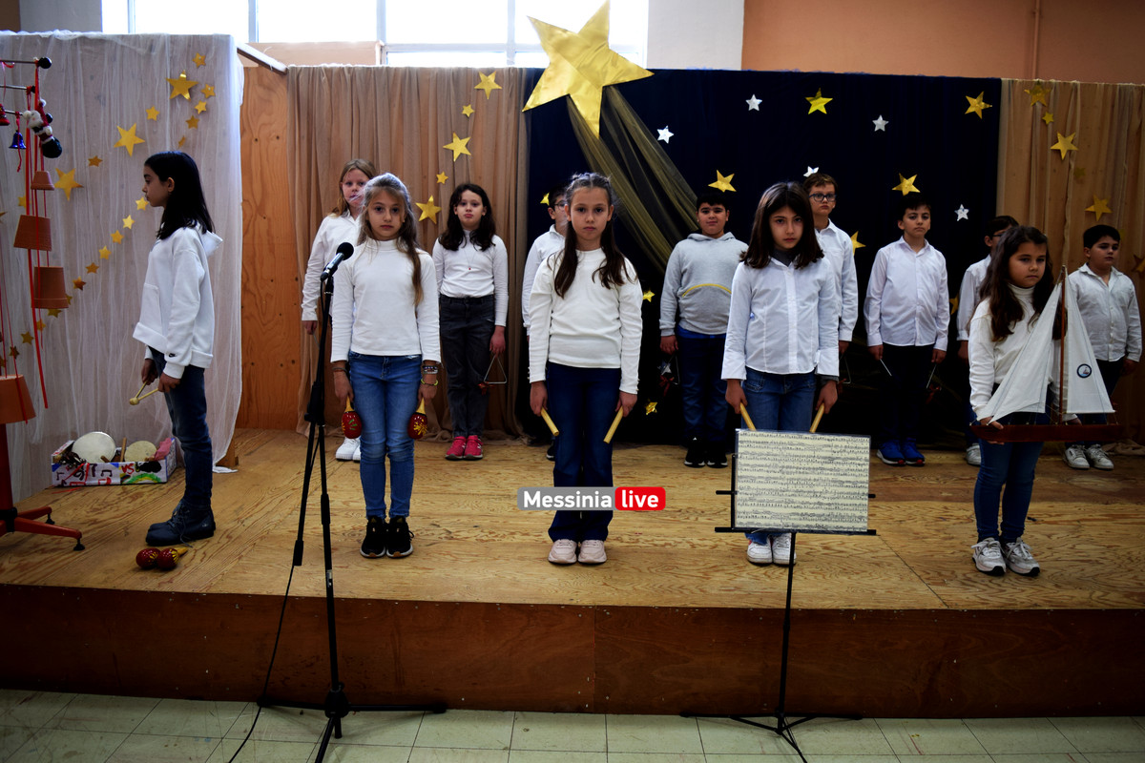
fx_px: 859
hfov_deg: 67.4
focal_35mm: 27
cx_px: 572
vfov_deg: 47.9
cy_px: 382
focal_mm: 18
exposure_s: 1/60
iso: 400
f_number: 4
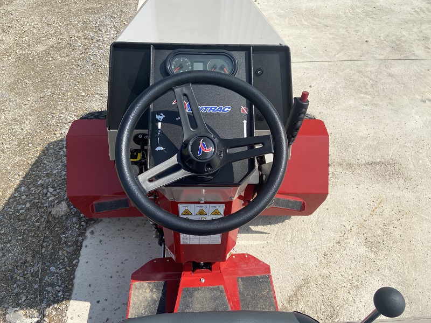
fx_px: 324
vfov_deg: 53.1
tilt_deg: -45.7
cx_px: 216
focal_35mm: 26
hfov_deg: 67.3
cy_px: 162
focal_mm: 4.25
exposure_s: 1/3300
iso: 32
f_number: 1.8
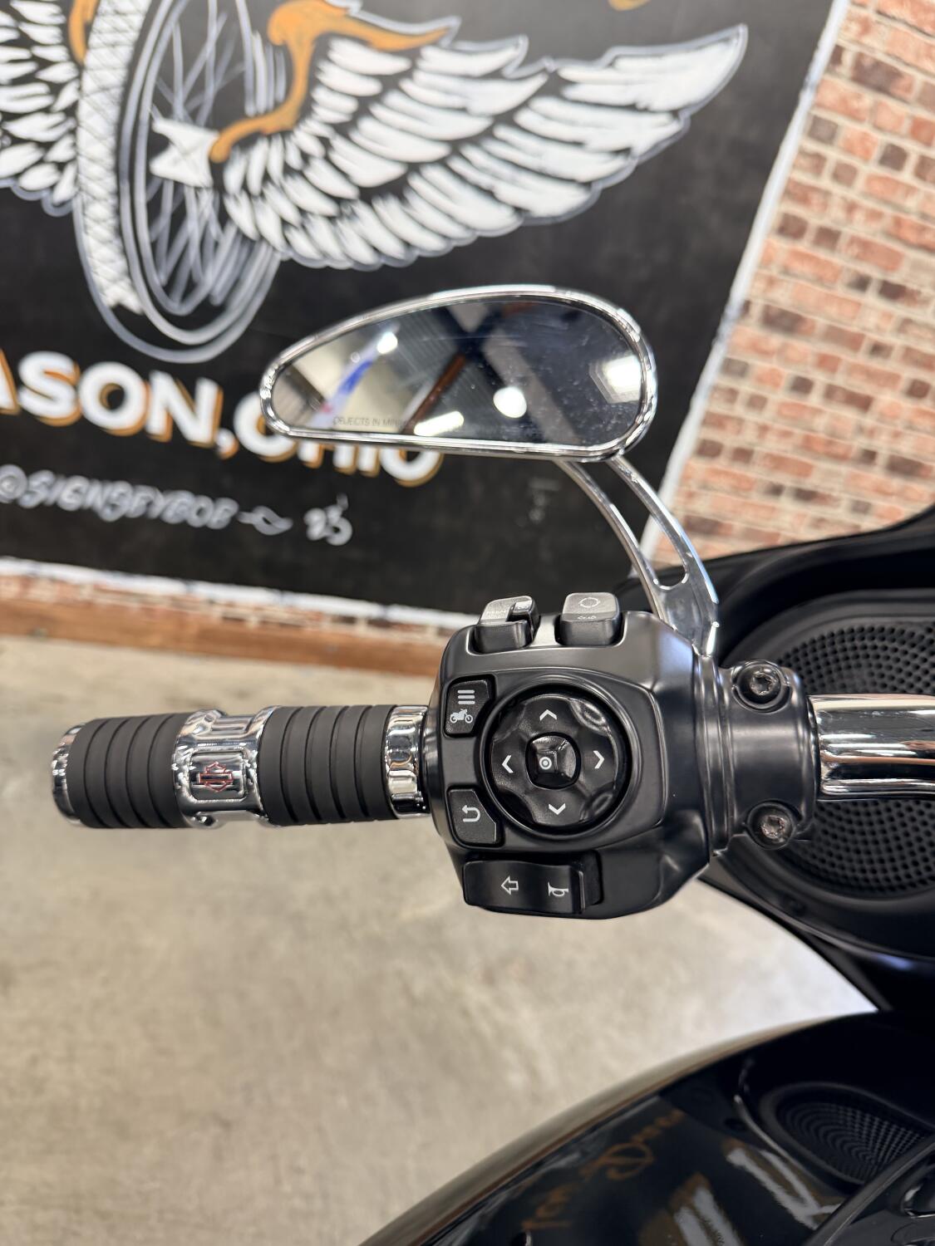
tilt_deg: -24.1
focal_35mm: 24
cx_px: 468
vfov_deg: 71.6
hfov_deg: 56.8
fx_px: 864
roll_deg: -15.6
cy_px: 623
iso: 200
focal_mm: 6.76
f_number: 1.78
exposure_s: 1/60
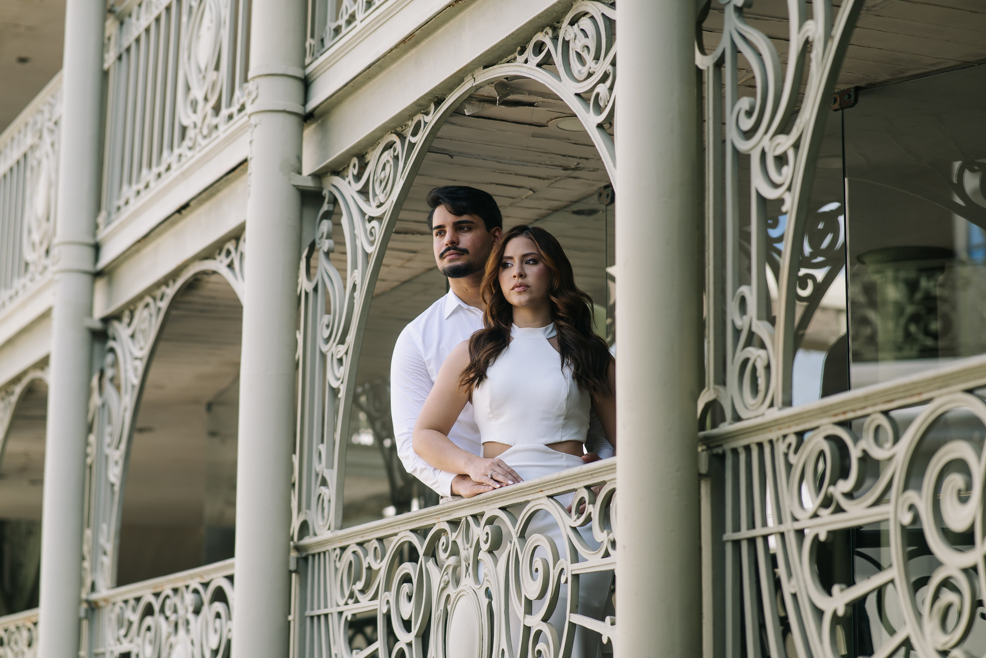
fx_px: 2328
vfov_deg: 16.1
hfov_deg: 23.9
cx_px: 493
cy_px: 329
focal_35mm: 85
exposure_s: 1/800
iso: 160
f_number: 2.8
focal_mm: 85
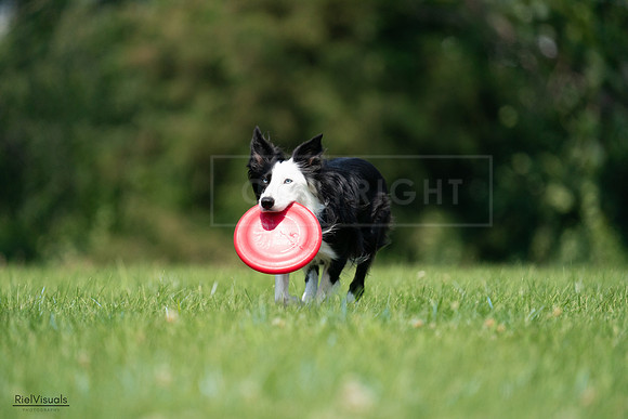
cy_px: 210
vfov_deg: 2.3
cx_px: 314
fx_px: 10469
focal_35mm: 600
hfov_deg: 3.4
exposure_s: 1/4000
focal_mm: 600
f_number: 6.3
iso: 1250
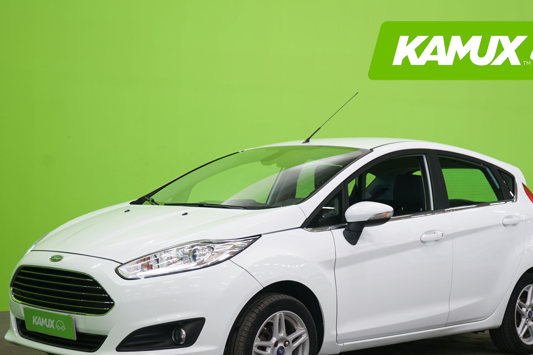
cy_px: 228
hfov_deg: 31.9
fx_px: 933
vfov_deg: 21.5
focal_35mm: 63
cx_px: 282
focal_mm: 49
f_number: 4.5
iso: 400
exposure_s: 1/10
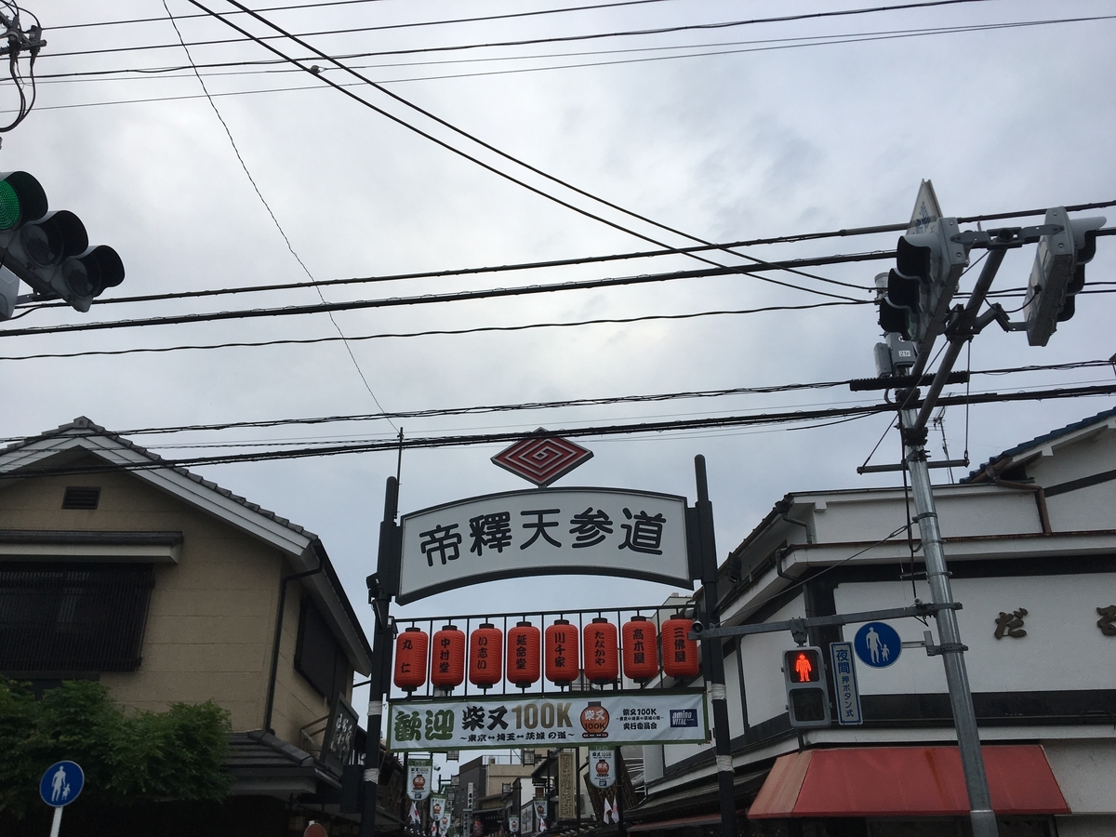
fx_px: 935
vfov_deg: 48.2
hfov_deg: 61.7
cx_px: 558
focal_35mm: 29
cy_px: 418
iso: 25
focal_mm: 4.15
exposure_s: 1/343
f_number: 2.2
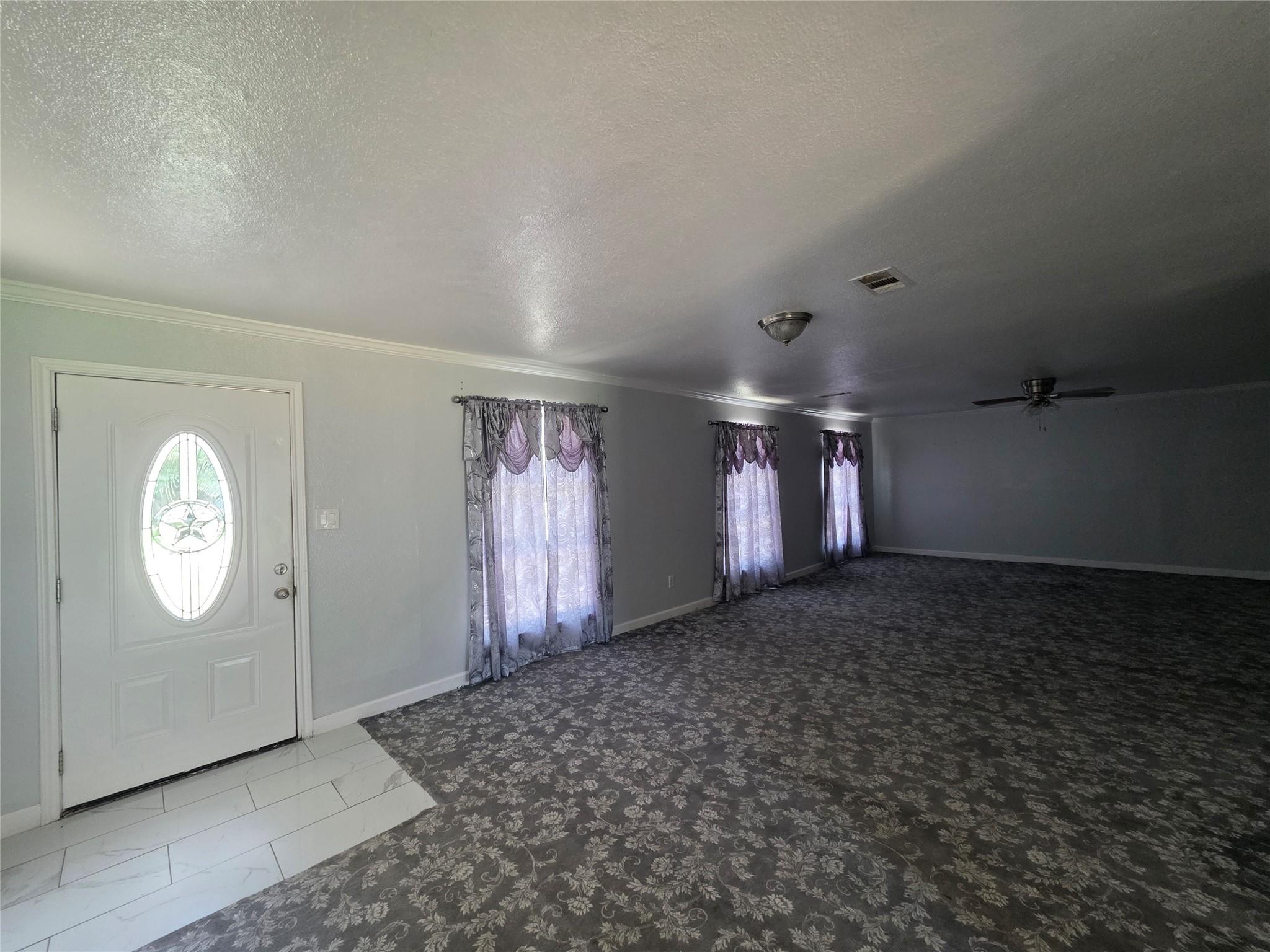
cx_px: 635
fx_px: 477
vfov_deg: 89.9
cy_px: 476
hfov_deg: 106.2
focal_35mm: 13
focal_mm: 2.2
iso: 250
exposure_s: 1/120
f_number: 1.9
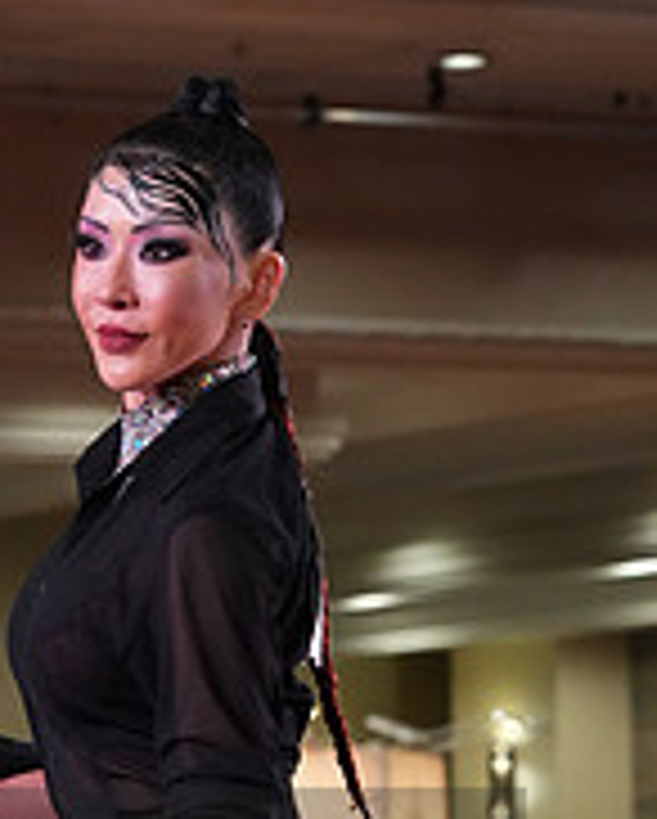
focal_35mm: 302
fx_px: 7328
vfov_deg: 6.4
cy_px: 940
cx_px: -92
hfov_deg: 5.1
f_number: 6.3
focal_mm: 101
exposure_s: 1/320
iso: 5000
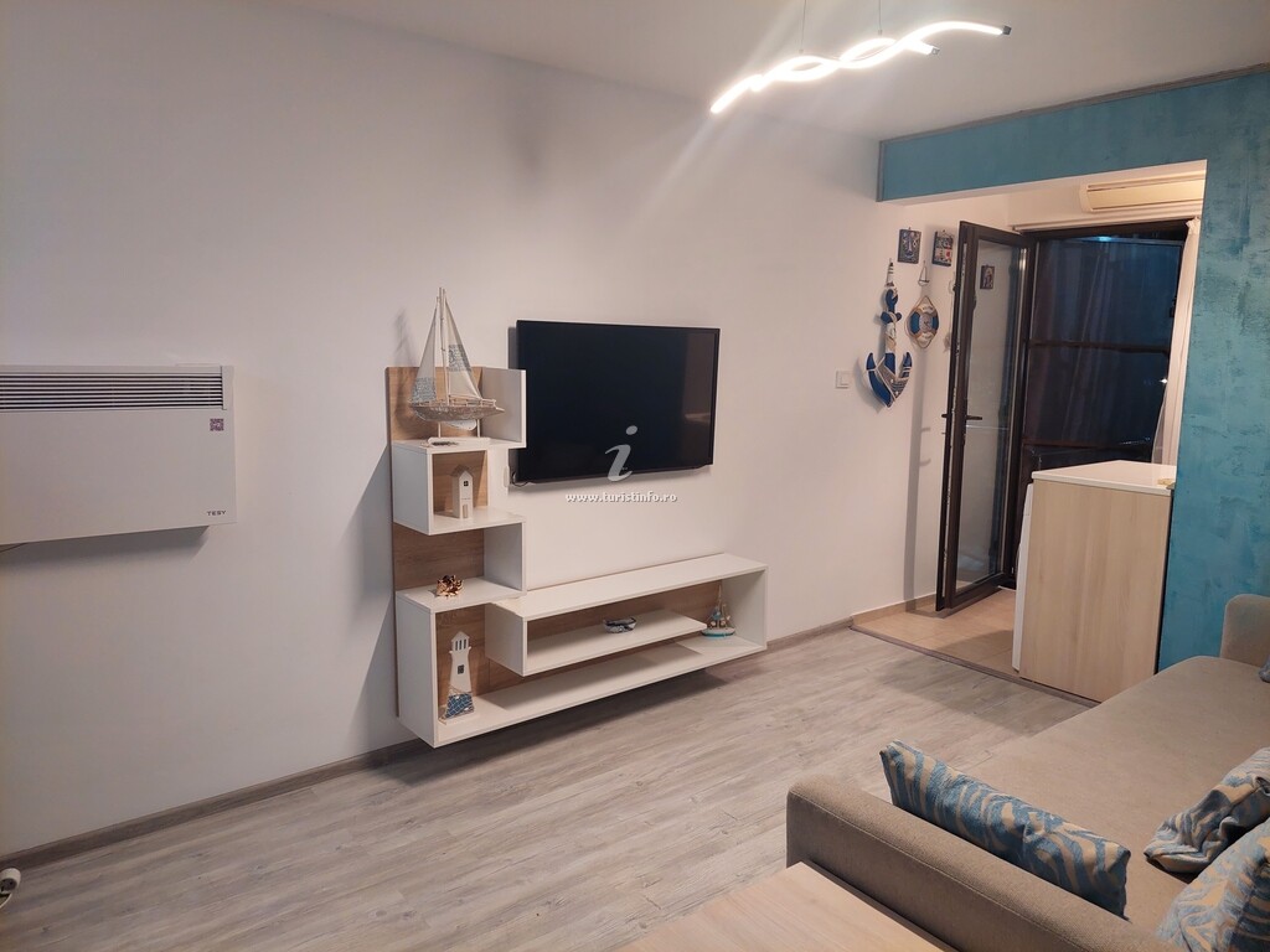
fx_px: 881
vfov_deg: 56.8
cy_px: 476
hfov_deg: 71.6
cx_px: 635
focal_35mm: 24
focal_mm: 5.23
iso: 200
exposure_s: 1/50
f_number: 1.8
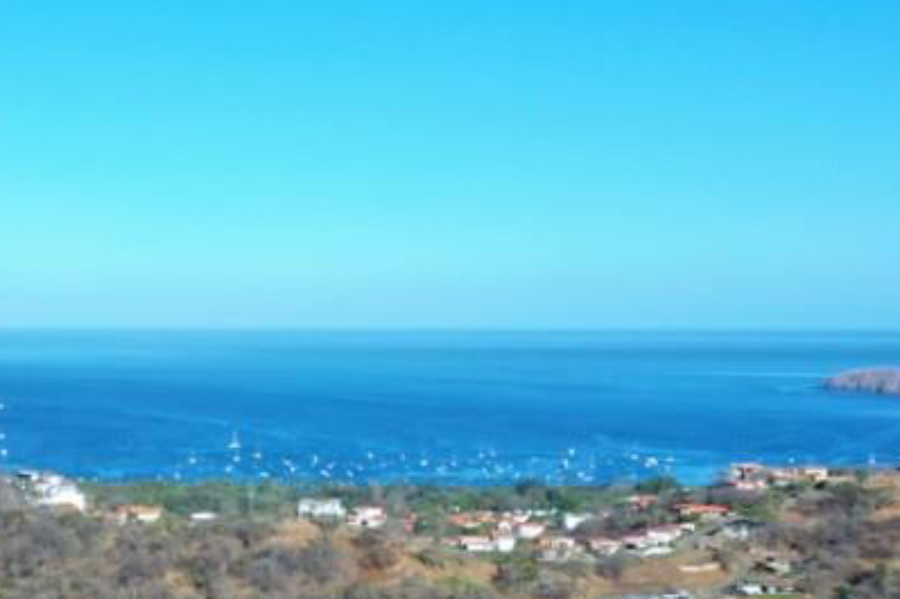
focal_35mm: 81
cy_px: 522
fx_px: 2024
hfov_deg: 25.0
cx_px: 369
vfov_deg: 16.6
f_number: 4.5
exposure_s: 1/40
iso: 100
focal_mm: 10.26
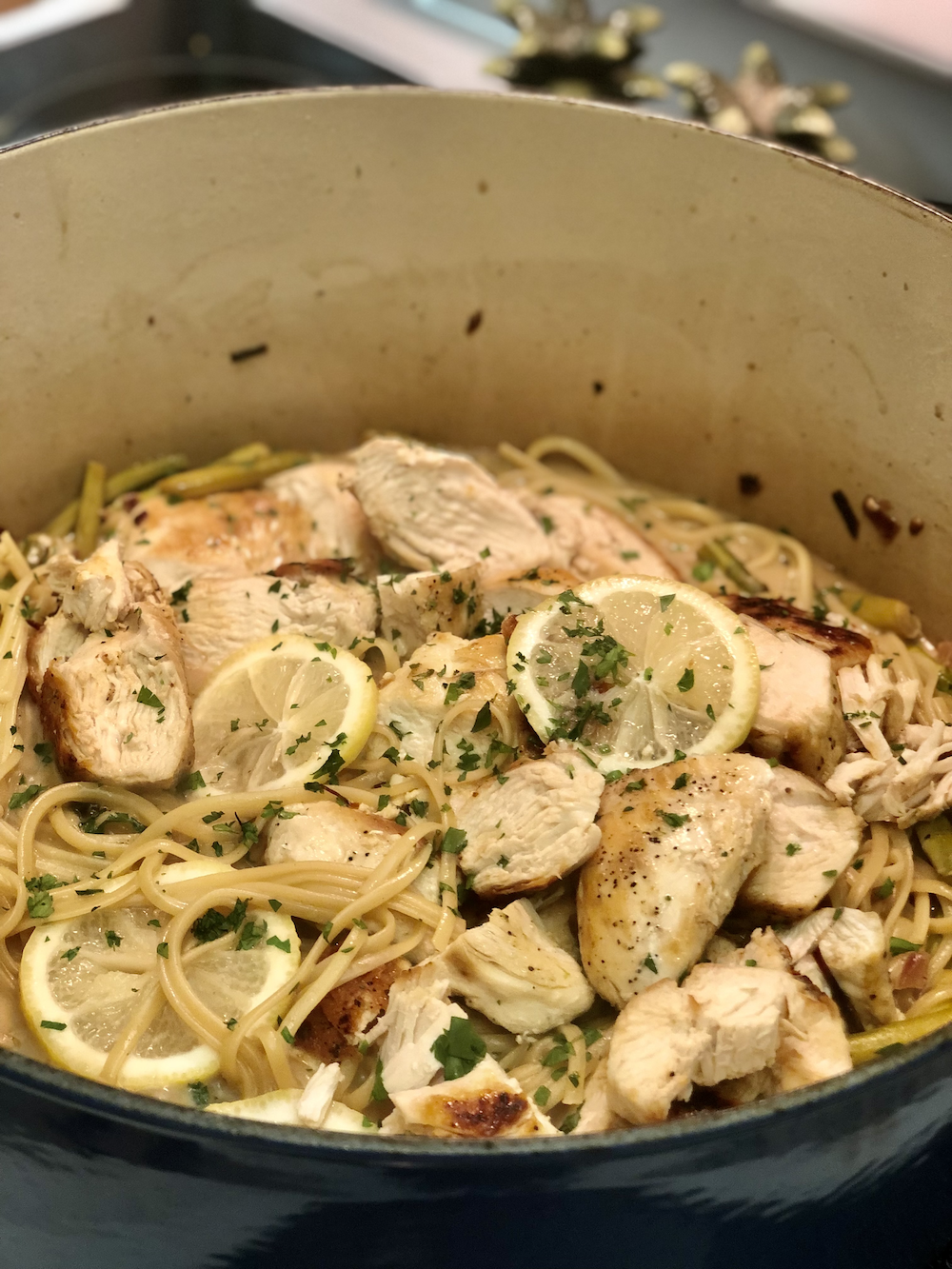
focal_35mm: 52
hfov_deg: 28.0
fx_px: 1906
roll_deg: -1.3
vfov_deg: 36.8
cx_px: 476
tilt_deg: -41.5
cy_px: 634
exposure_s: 1/30
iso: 125
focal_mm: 6
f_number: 2.4
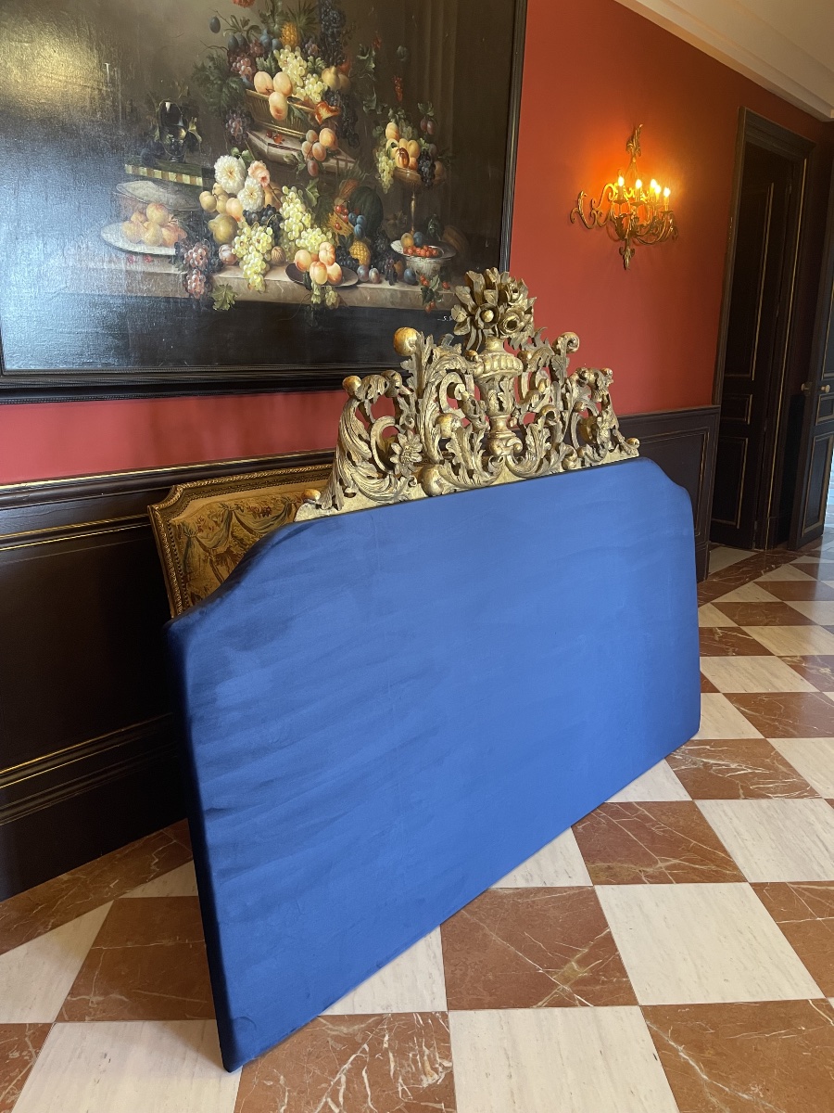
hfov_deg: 54.9
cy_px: 556
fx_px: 803
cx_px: 417
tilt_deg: -15.0
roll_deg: +0.3
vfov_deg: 69.4
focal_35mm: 25
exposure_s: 1/50
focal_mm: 5.1
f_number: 1.6
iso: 400
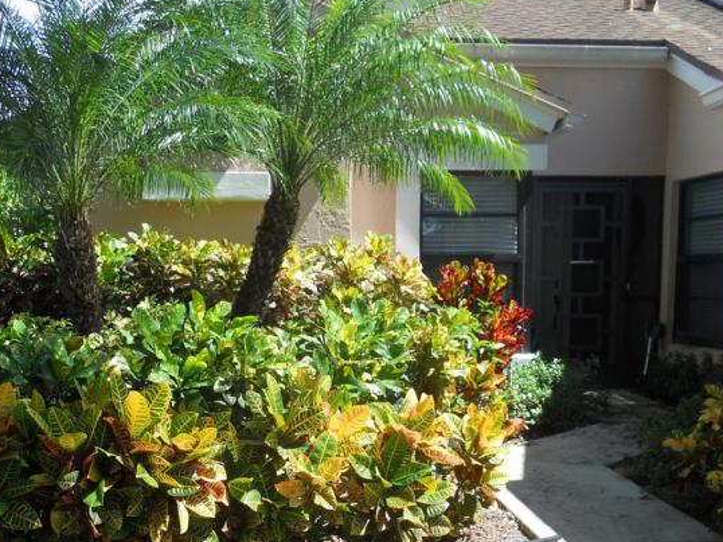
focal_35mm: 50
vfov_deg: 28.7
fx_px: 1044
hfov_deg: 38.1
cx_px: 305
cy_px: 405
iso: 80
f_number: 2.7
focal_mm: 5
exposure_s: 1/500
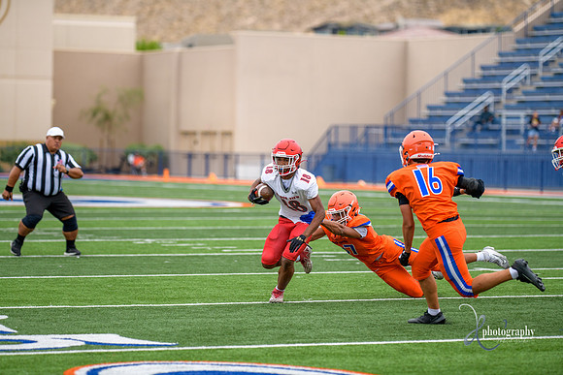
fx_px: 2816
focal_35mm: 180
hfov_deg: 11.4
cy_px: 188
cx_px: 282
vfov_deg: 7.6
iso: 320
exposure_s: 1/800
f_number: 2.8
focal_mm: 180
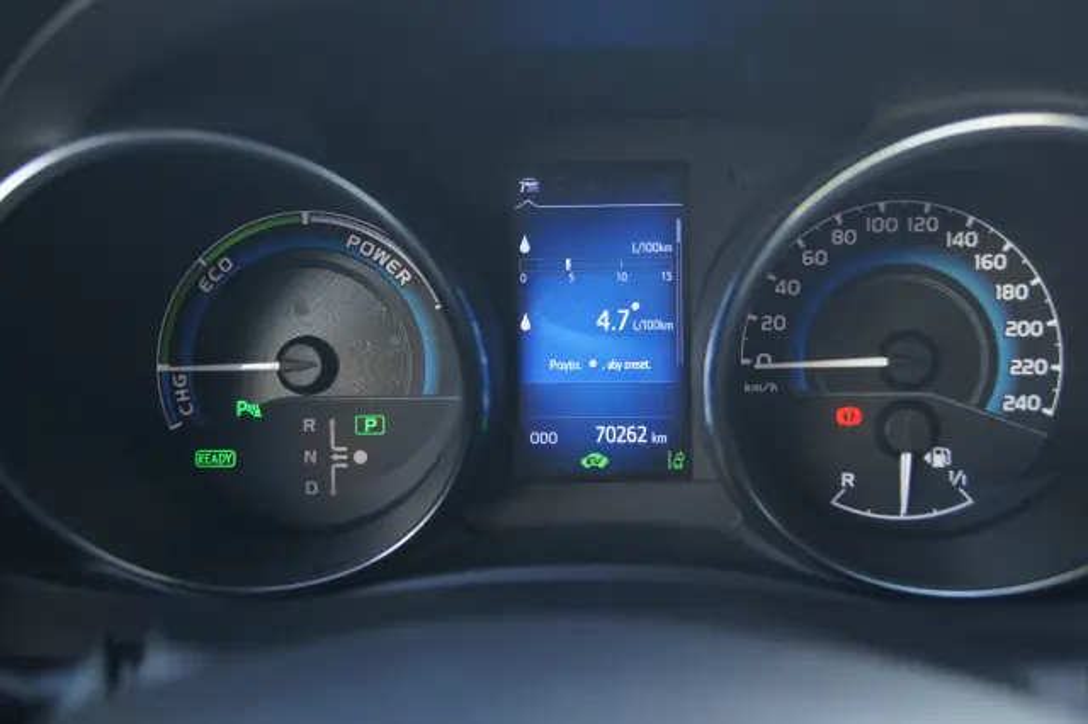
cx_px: 544
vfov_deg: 31.9
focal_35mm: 42
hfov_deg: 46.4
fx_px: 1269
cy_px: 362
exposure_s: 1/50
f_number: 4.5
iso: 500
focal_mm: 28
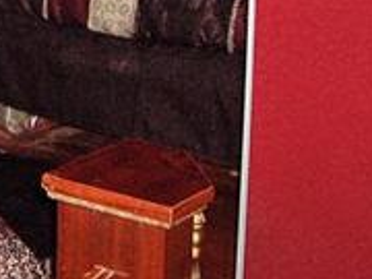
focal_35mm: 135
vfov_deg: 10.6
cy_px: -151
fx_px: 1451
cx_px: -48
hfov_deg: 14.3
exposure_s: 1/40
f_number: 2.7
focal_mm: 6.2
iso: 200
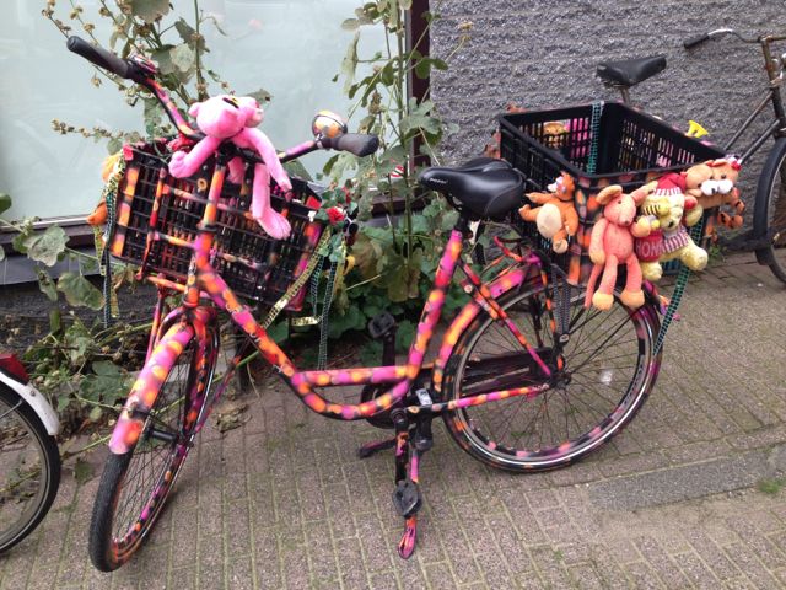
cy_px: 295
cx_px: 393
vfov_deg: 42.9
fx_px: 749
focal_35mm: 33
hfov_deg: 55.4
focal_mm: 4.13
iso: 50
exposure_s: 1/150
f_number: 2.4
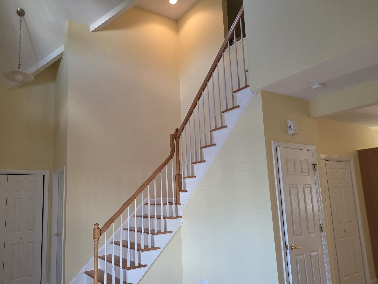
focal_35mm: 27
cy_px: 151
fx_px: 295
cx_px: 165
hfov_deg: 65.1
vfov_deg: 51.3
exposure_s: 1/120
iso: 250
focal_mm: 6.25
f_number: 1.7
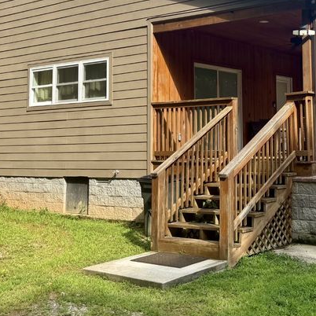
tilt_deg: +6.5
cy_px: 94
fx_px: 558
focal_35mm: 54
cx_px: 254
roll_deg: +0.6
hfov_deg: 30.8
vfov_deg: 31.3
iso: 100
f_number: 1.78
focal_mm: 6.76
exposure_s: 1/1653
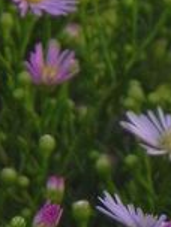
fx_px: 5625
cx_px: -27
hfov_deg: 1.7
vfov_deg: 2.3
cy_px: 205
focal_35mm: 854
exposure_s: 1/125
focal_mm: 28.8
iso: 160
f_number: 5
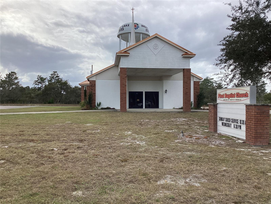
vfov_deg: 45.4
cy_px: 102
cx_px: 136
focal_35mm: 31
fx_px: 243
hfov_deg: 58.4
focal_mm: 3.3
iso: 25
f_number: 2.4
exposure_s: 1/1404
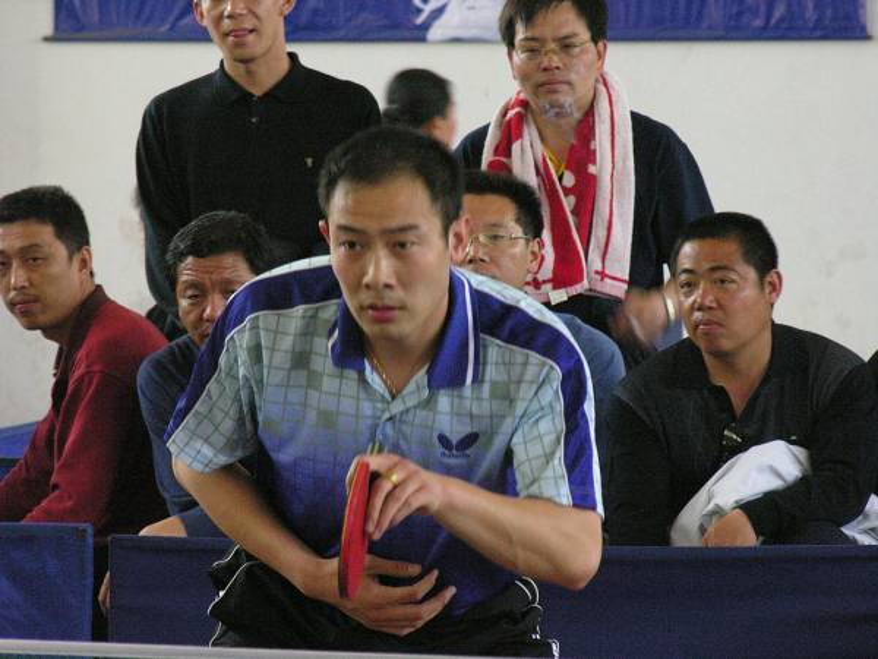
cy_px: 330
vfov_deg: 5.3
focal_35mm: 279
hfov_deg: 7.1
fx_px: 7077
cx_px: 439
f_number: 5.3
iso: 400
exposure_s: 1/30
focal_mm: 71
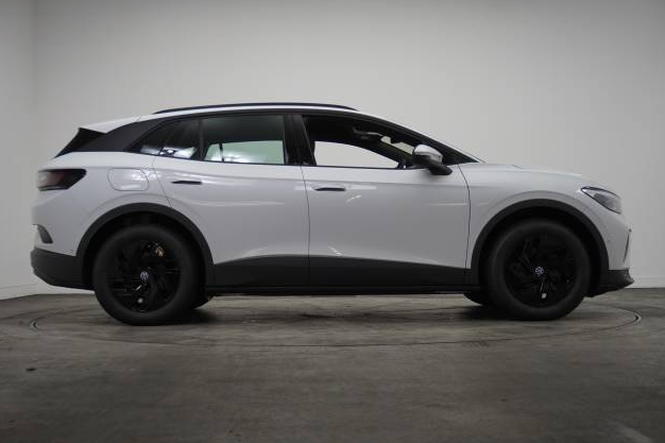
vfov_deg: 28.3
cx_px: 327
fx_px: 877
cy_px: 221
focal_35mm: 48
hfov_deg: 41.5
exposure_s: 1/160
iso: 1000
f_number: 5
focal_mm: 31
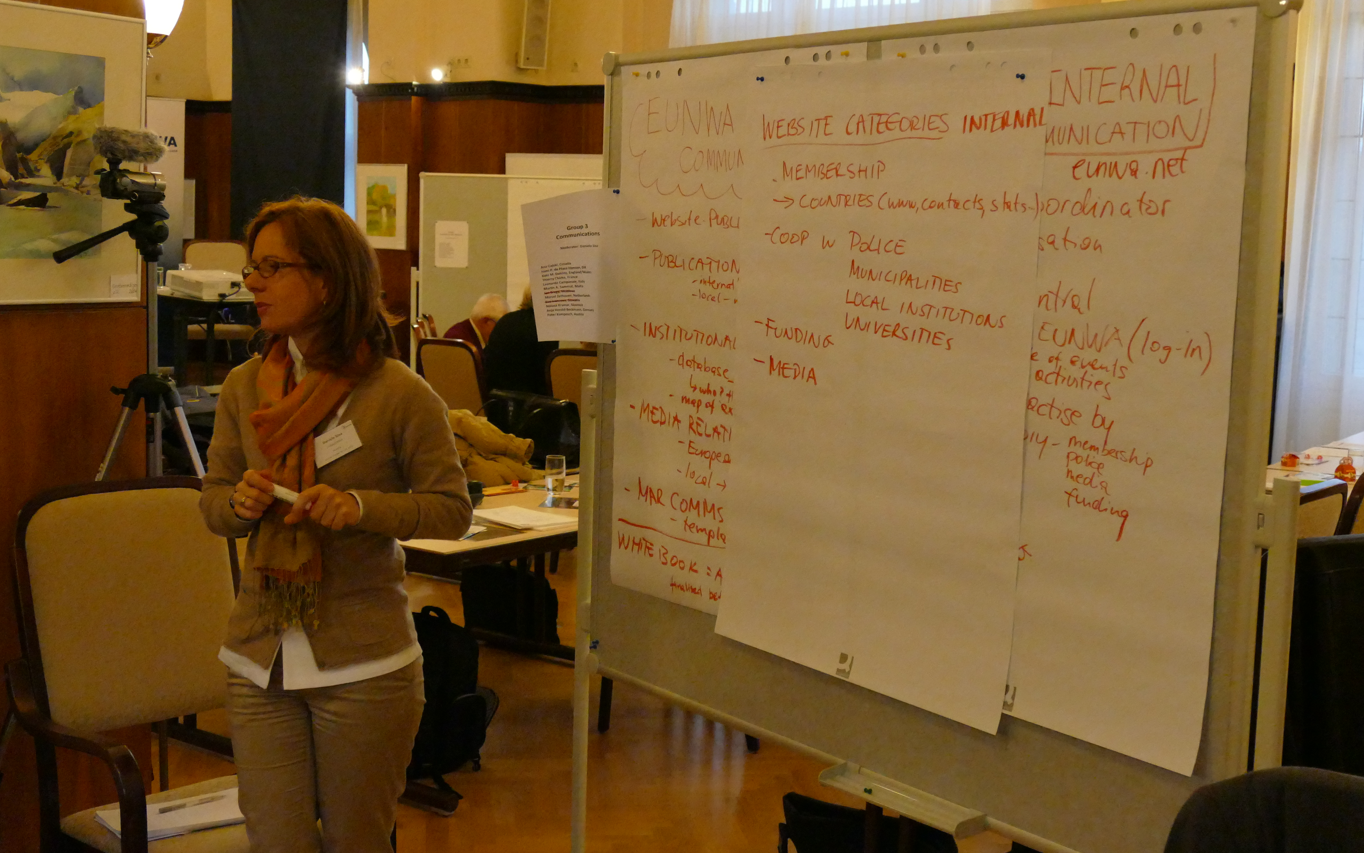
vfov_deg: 28.0
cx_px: 683
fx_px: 1710
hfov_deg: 43.5
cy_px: 425
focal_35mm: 46
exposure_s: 1/125
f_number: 3.2
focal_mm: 16.49
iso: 3200
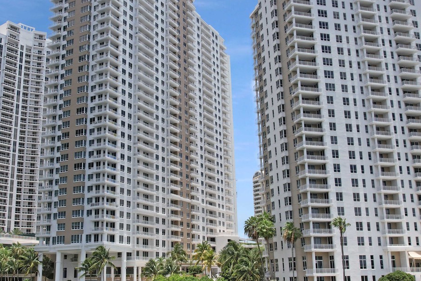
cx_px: 164
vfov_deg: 32.6
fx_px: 479
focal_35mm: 41
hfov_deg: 47.1
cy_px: 140
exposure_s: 1/640
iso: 100
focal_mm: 8.38
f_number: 2.8
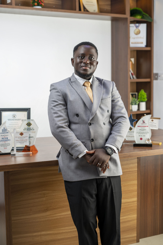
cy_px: 122
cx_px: 82
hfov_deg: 27.0
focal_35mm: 50
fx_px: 339
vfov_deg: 39.6
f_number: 3.2
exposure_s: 1/100
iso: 125
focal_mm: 50
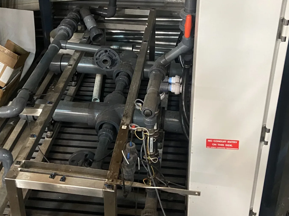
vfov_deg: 29.1
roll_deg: +0.7
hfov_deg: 38.8
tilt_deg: -31.0
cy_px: 45
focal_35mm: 49
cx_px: 120
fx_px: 409
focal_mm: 4.25
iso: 500
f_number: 1.8
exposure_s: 1/30
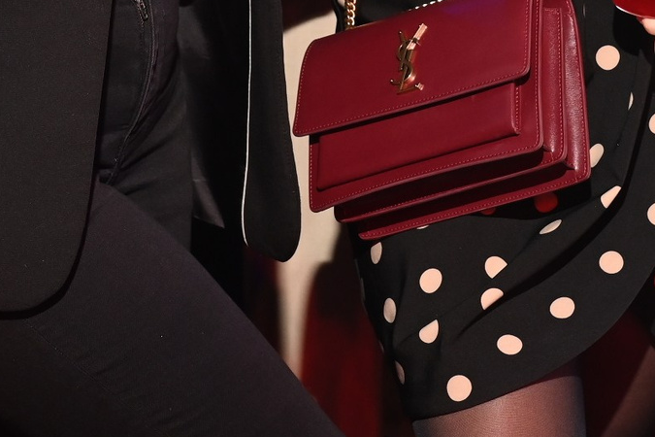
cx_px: 431
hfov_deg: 13.8
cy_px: -197
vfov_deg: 9.1
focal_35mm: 148
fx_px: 2693
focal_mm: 39
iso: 800
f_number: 5.6
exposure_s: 1/160
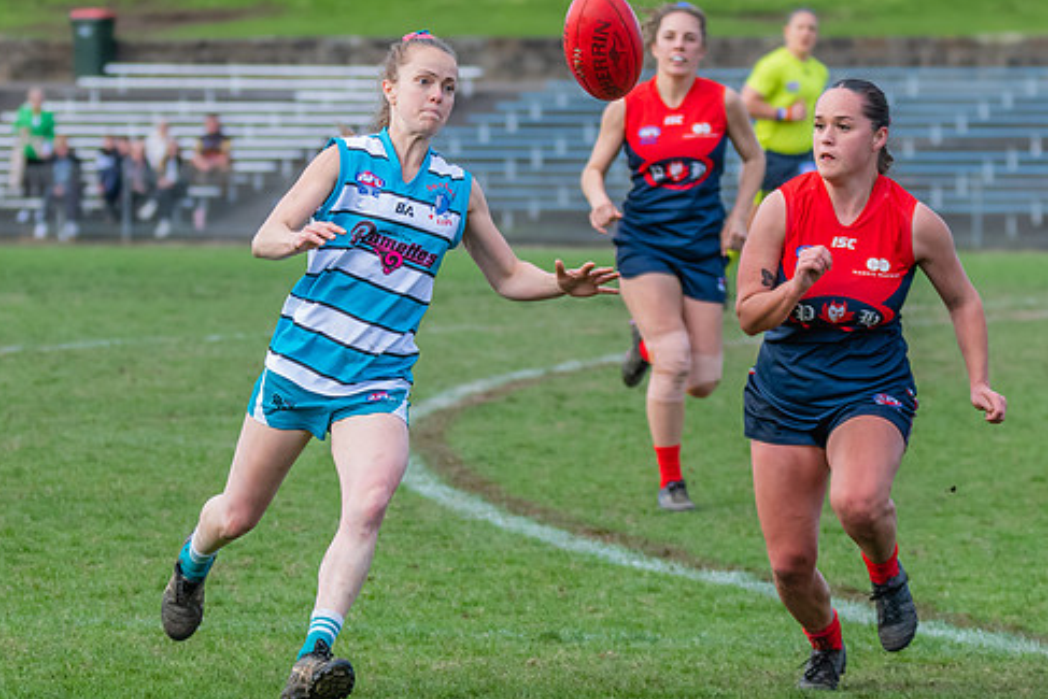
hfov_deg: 5.8
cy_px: 295
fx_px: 10337
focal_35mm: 355
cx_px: 314
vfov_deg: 3.9
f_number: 5
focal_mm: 160
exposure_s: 1/1600
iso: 800
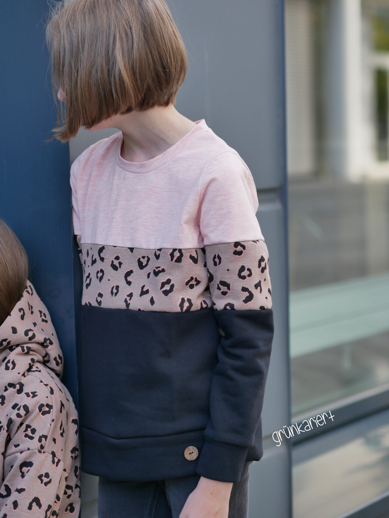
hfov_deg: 16.4
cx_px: 194
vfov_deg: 21.8
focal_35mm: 90
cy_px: 259
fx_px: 1348
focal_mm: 45
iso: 200
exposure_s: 1/640
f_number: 1.8
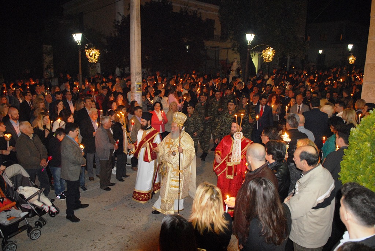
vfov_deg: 23.8
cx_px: 188
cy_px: 126
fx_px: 594
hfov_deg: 35.0
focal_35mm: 57
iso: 1000
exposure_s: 1/60
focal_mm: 38
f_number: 3.2
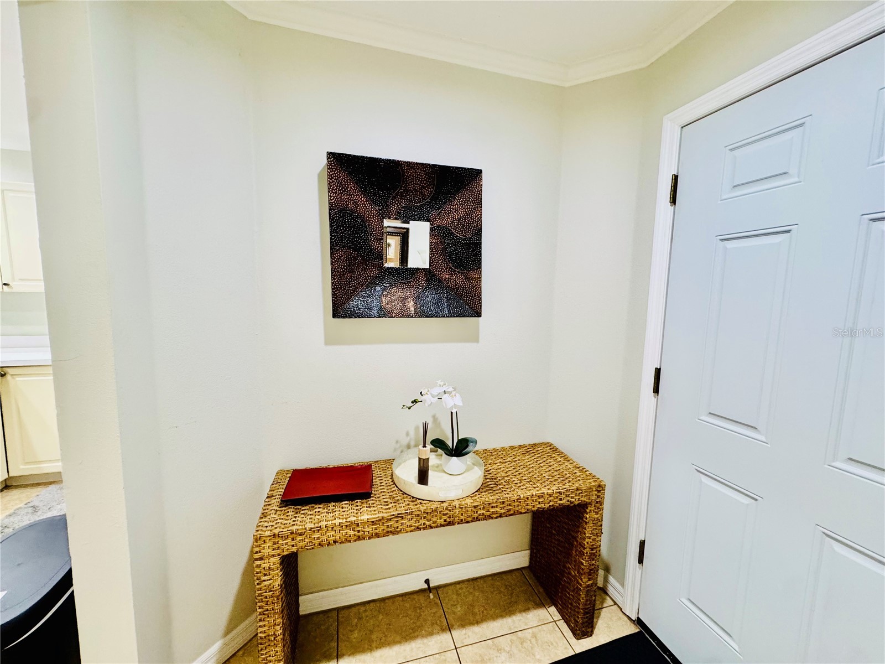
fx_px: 358
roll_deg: -1.9
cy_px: 332
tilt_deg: -5.6
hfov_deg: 102.1
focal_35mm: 14
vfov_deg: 85.7
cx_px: 442
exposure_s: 1/60
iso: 250
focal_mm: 2.22
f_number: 2.2
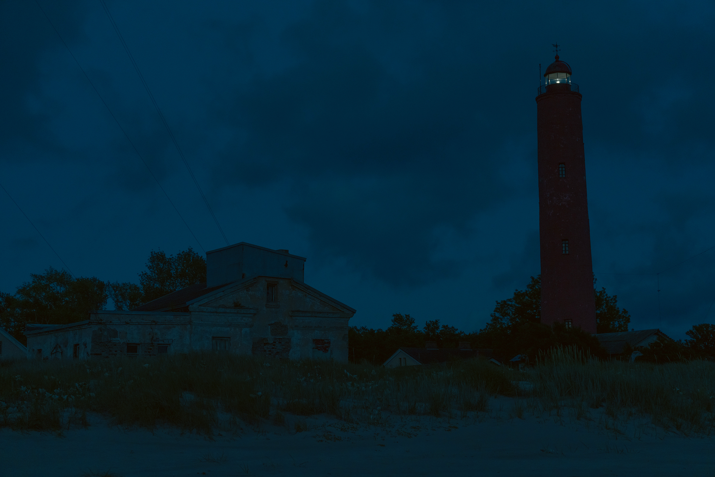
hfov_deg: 34.5
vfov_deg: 23.4
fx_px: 1152
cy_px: 238
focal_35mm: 58
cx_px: 358
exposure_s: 1/250
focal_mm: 58
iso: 2000
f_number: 2.8
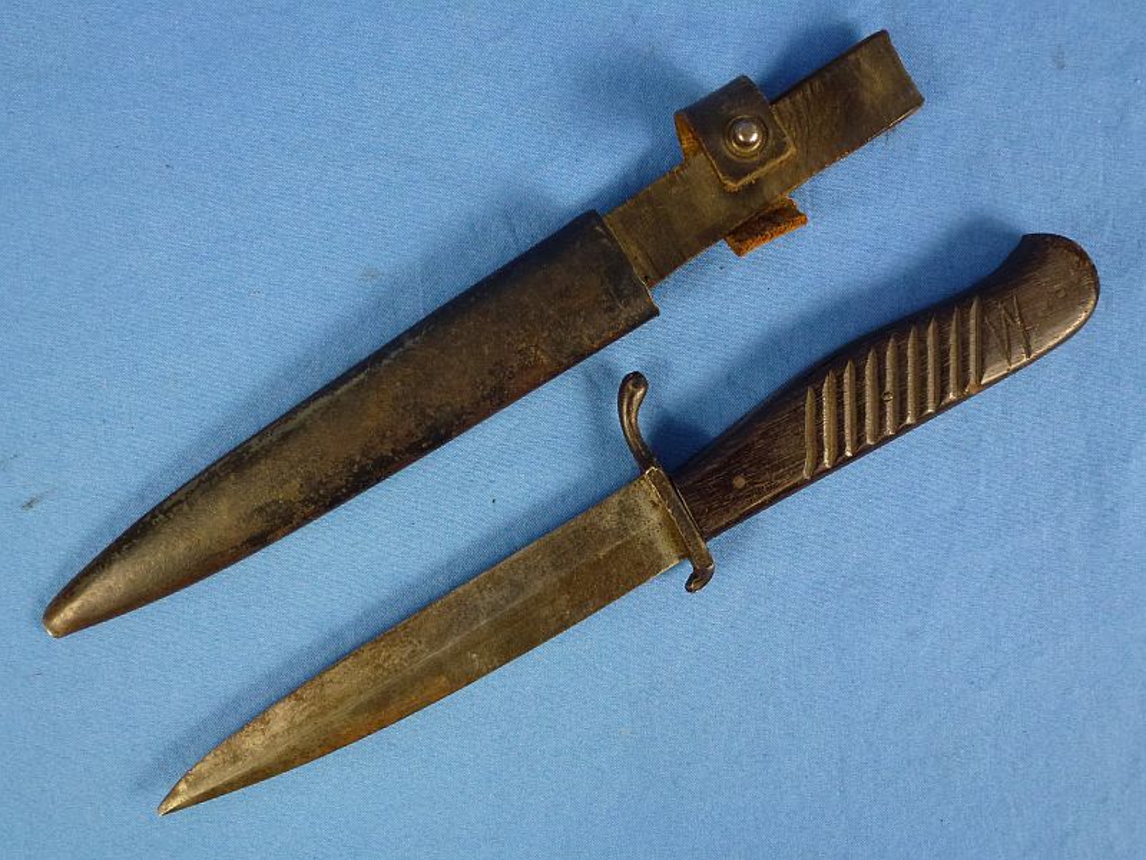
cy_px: 430
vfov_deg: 42.9
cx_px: 573
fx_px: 1093
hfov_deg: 55.4
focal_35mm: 33
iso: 320
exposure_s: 1/60
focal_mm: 5.9
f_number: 3.6
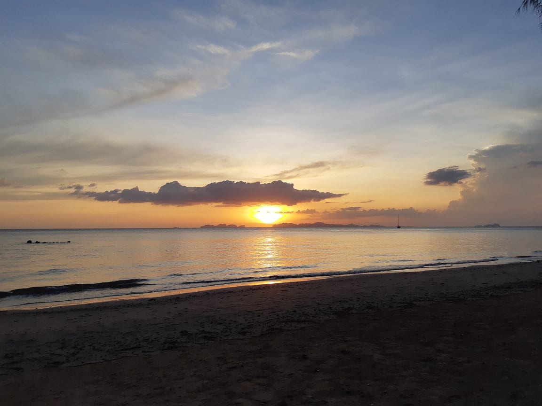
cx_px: 271
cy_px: 203
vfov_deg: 53.1
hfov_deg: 67.3
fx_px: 407
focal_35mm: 26
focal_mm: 3.93
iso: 40
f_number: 1.7
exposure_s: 1/1029
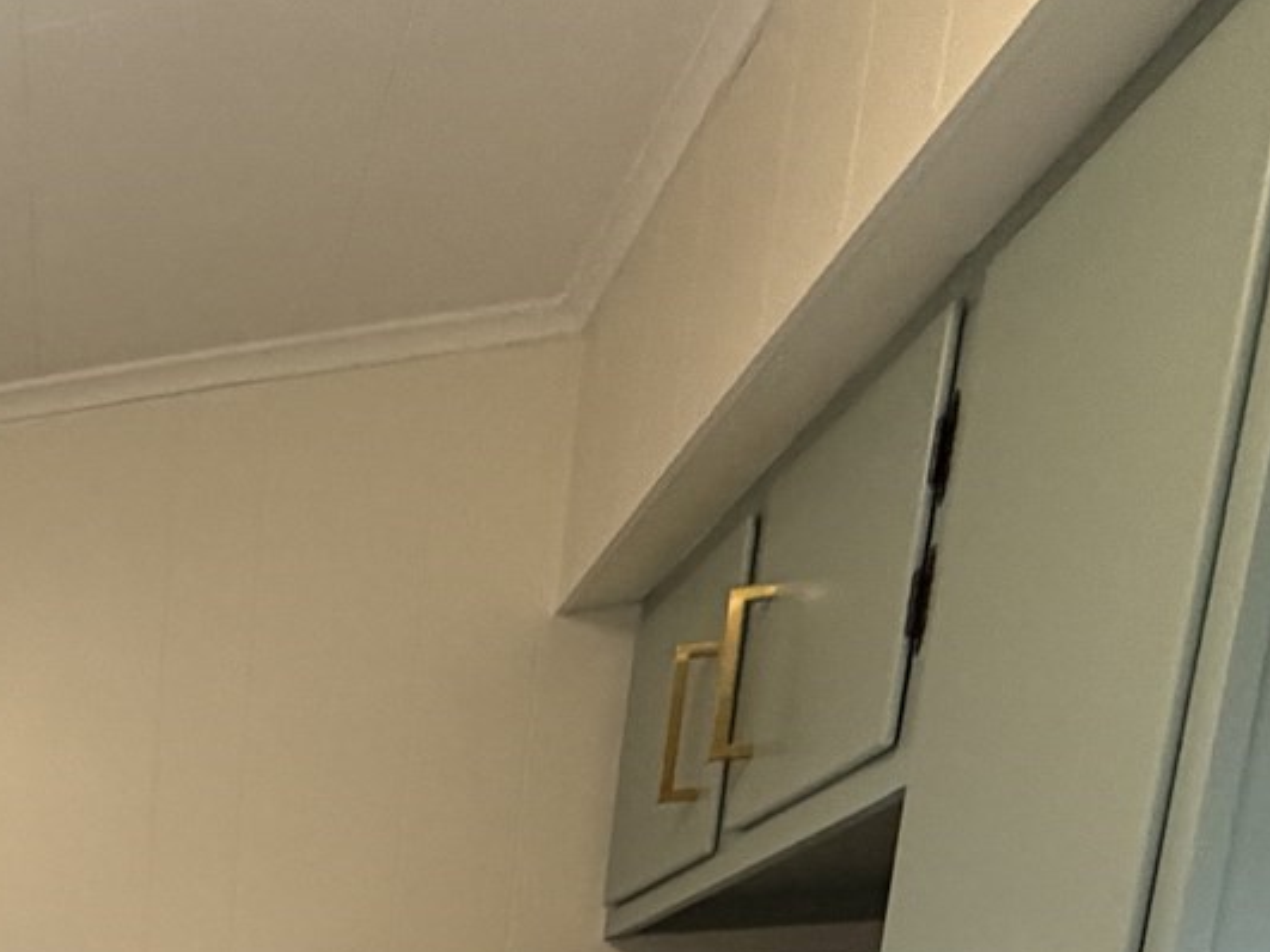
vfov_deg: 19.2
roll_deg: +2.5
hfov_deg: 27.3
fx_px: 1981
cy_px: 1789
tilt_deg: -15.7
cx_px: -529
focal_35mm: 54
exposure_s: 1/120
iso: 250
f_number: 2.2
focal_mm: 2.22
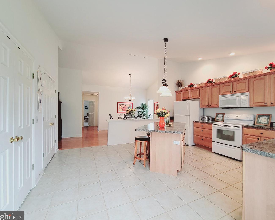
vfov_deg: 88.0
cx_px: 139
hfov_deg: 100.7
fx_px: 114
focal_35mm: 14
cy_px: 109
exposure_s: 1/53
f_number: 2.2
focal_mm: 2.2
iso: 160
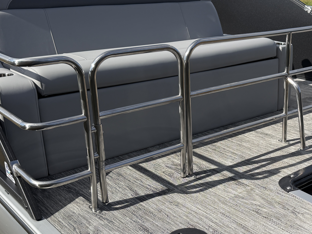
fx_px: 442
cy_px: 131
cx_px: 231
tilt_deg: -18.8
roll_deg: +1.2
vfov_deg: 29.6
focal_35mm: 49
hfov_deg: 38.0
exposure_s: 1/3953
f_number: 1.78
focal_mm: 6.76
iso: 80
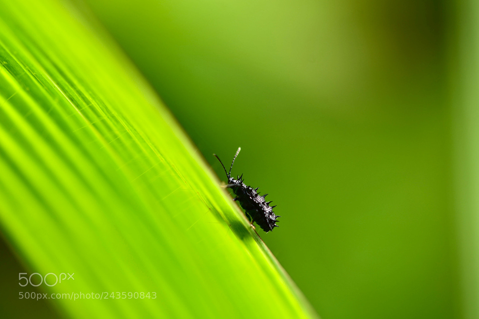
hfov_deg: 13.0
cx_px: 240
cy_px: 160
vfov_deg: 8.7
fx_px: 2095
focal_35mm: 158
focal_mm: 105
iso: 110
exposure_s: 1/160
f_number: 5.6
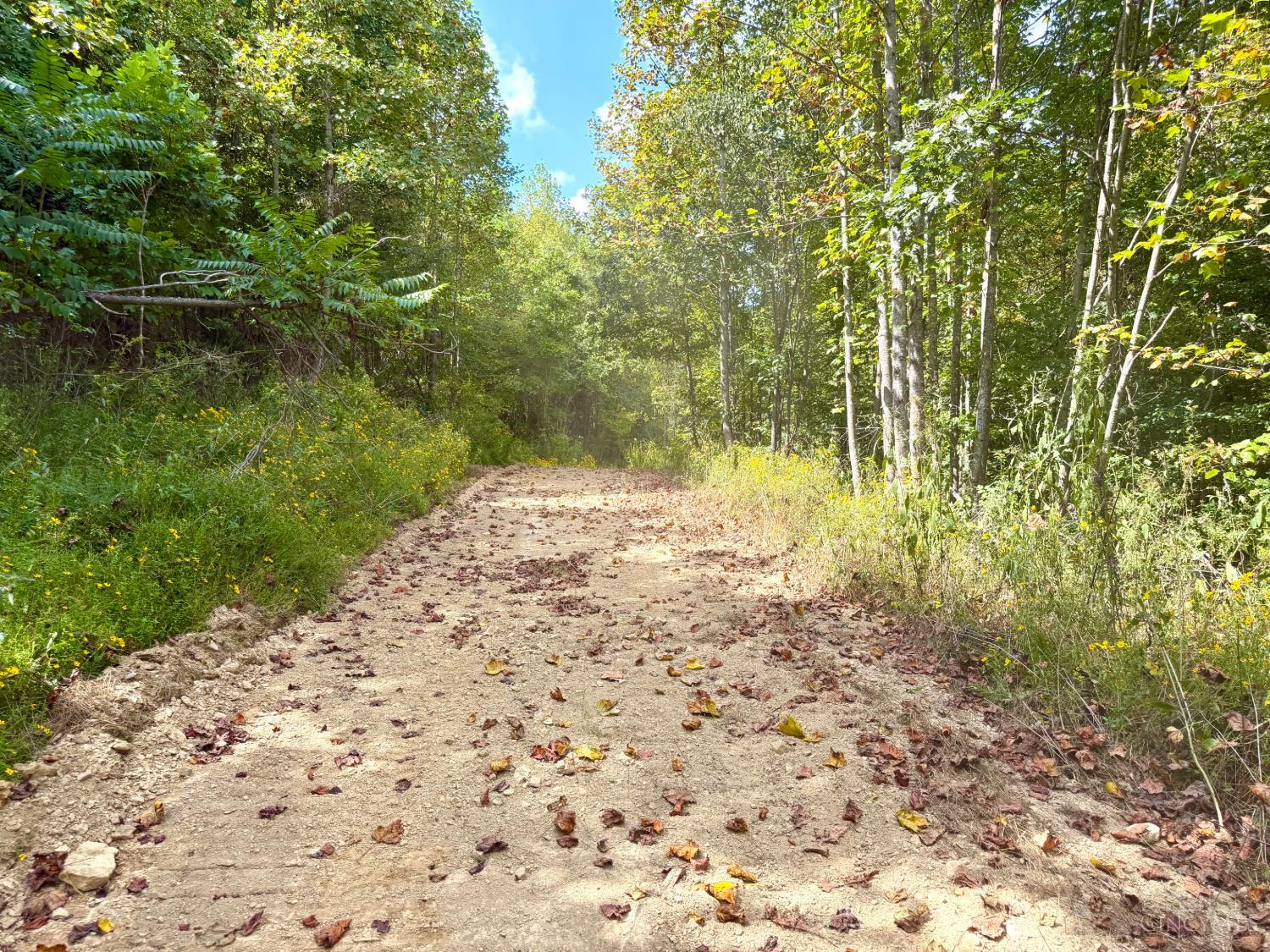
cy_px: 476
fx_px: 881
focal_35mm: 24
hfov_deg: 71.6
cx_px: 635
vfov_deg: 56.8
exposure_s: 1/1361
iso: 100
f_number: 1.78
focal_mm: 6.76
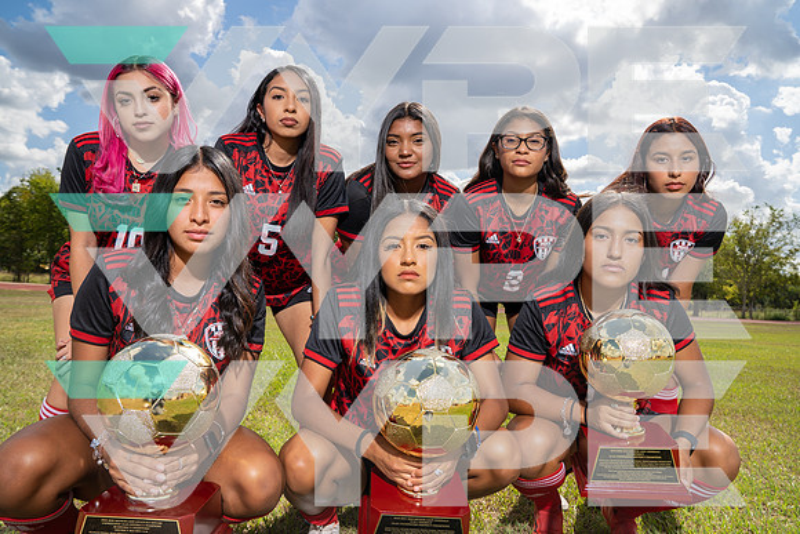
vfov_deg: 53.2
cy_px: 267
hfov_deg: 73.7
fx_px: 533
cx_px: 400
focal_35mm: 24
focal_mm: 24
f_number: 8
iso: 100
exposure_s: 1/250
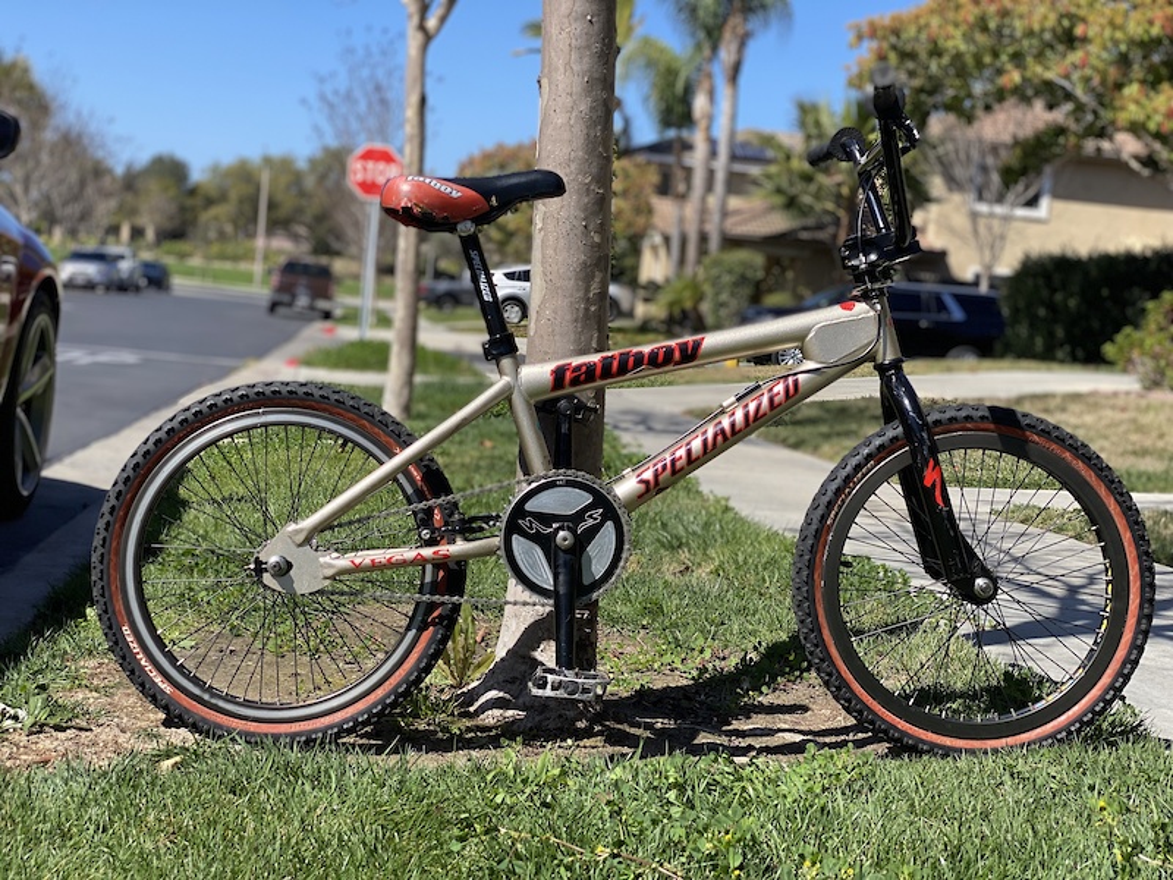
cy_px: 440
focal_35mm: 52
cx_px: 586
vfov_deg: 28.0
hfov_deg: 36.8
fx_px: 1762
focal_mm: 6
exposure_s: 1/1229
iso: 20
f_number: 2
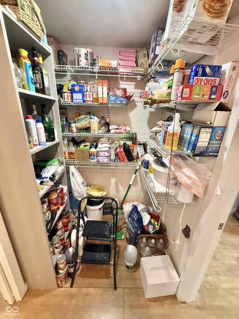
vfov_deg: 102.1
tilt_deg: -20.4
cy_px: 160
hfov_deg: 85.7
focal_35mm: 14
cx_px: 120
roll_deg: -2.0
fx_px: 129
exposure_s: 1/60
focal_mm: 2.22
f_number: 2.2
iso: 640
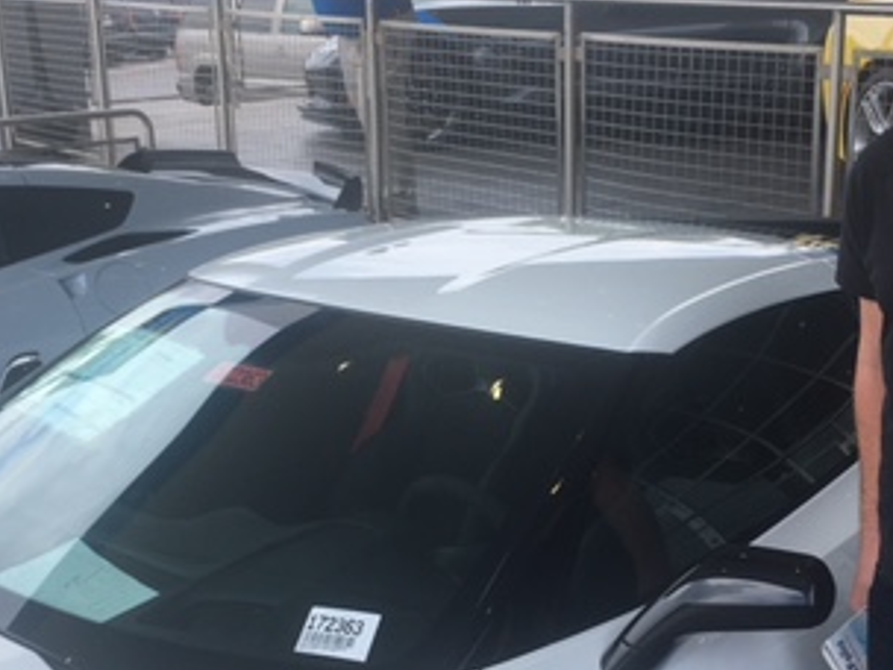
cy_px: 482
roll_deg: +0.9
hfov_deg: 31.6
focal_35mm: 61
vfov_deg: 23.8
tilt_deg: -19.3
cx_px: 514
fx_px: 1574
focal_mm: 4.15
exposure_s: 1/680
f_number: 2.2
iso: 25
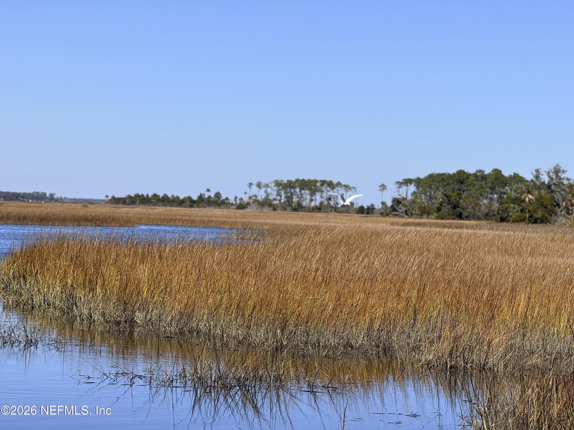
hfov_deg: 16.4
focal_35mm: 120
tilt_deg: +0.6
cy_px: 215
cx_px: 287
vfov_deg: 12.3
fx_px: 1990
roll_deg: -2.6
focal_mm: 15.66
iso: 50
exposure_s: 1/2439
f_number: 2.8
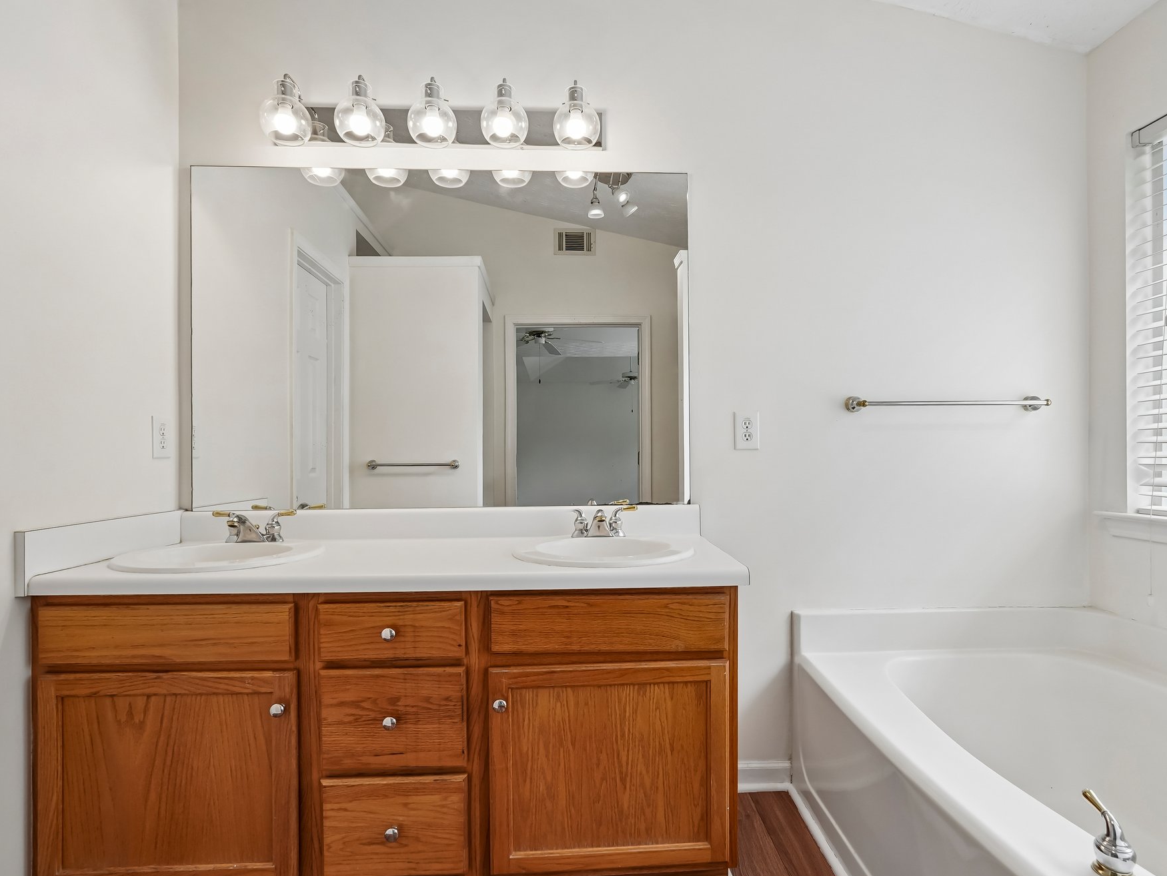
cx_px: 596
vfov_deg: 71.6
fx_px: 607
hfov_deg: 87.7
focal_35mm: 18
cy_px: 455
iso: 800
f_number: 8
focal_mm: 16
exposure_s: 1/100
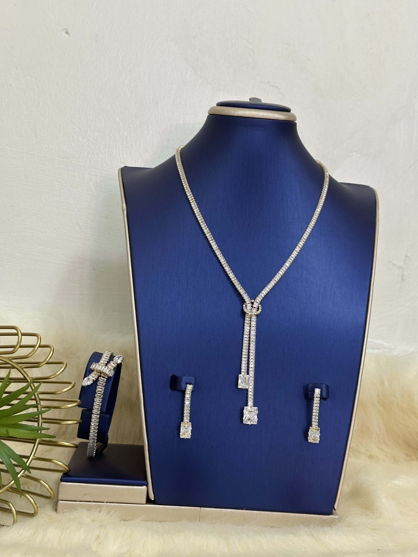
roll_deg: -4.6
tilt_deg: -0.1
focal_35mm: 48
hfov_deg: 30.3
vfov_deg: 39.7
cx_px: 209
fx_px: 773
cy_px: 278
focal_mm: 6.86
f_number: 1.78
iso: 160
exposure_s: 1/60
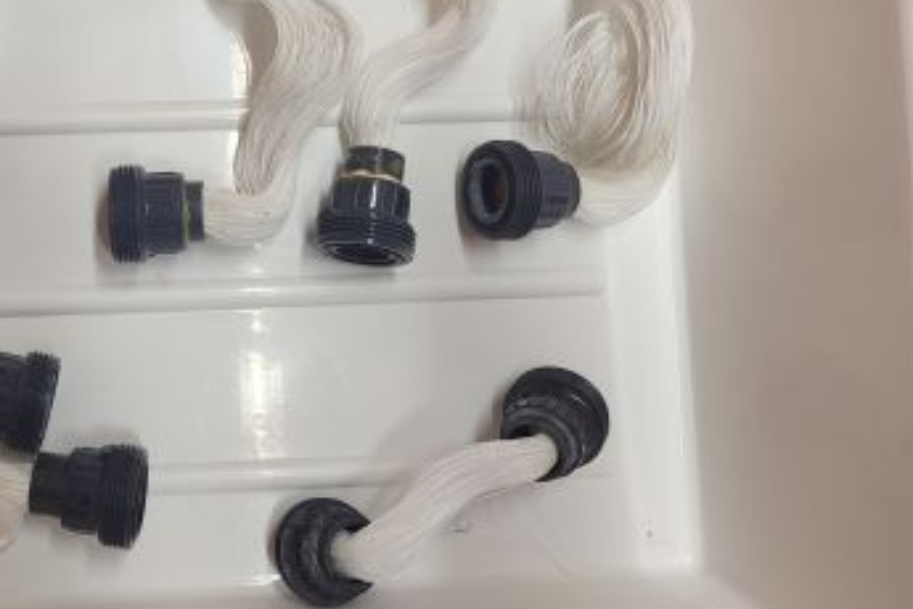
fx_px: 1192
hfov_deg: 39.9
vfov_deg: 28.3
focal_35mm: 47
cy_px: 162
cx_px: 156
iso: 160
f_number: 1.8
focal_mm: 5.4
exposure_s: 1/100
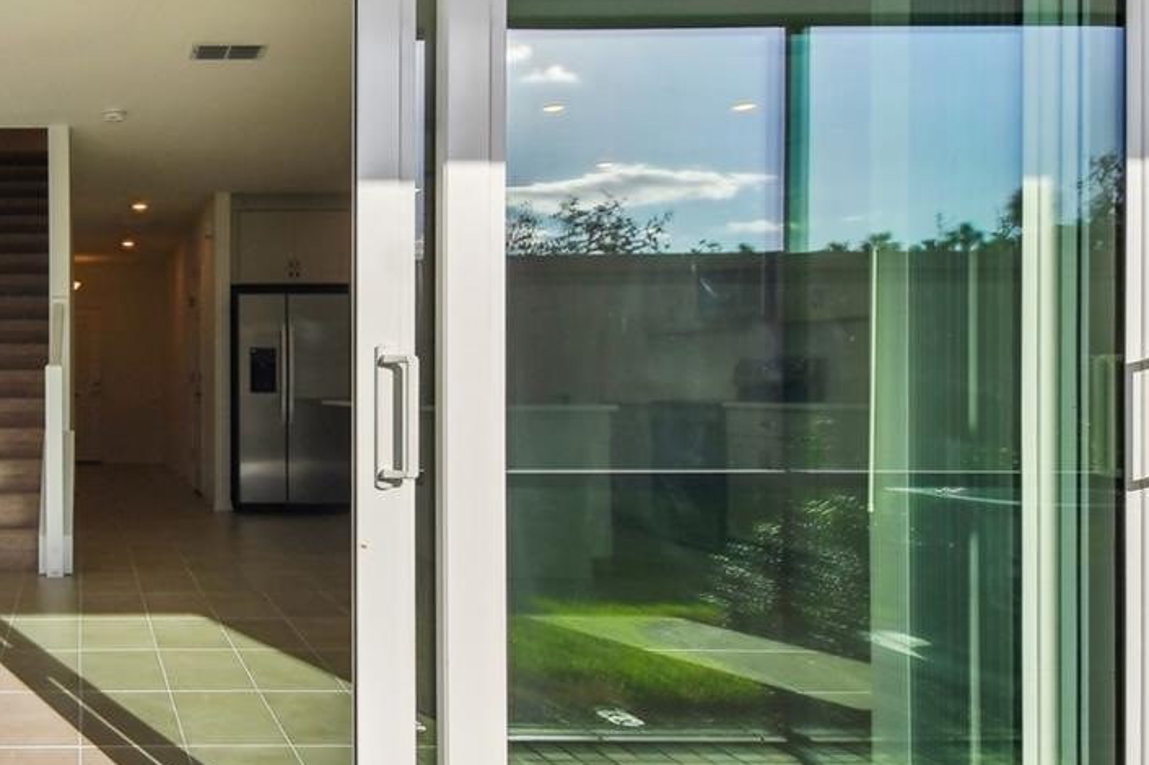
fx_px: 1085
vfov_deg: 38.8
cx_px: 101
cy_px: 365
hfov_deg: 49.3
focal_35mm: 34
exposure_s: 1/500
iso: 100
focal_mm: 10
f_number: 7.1
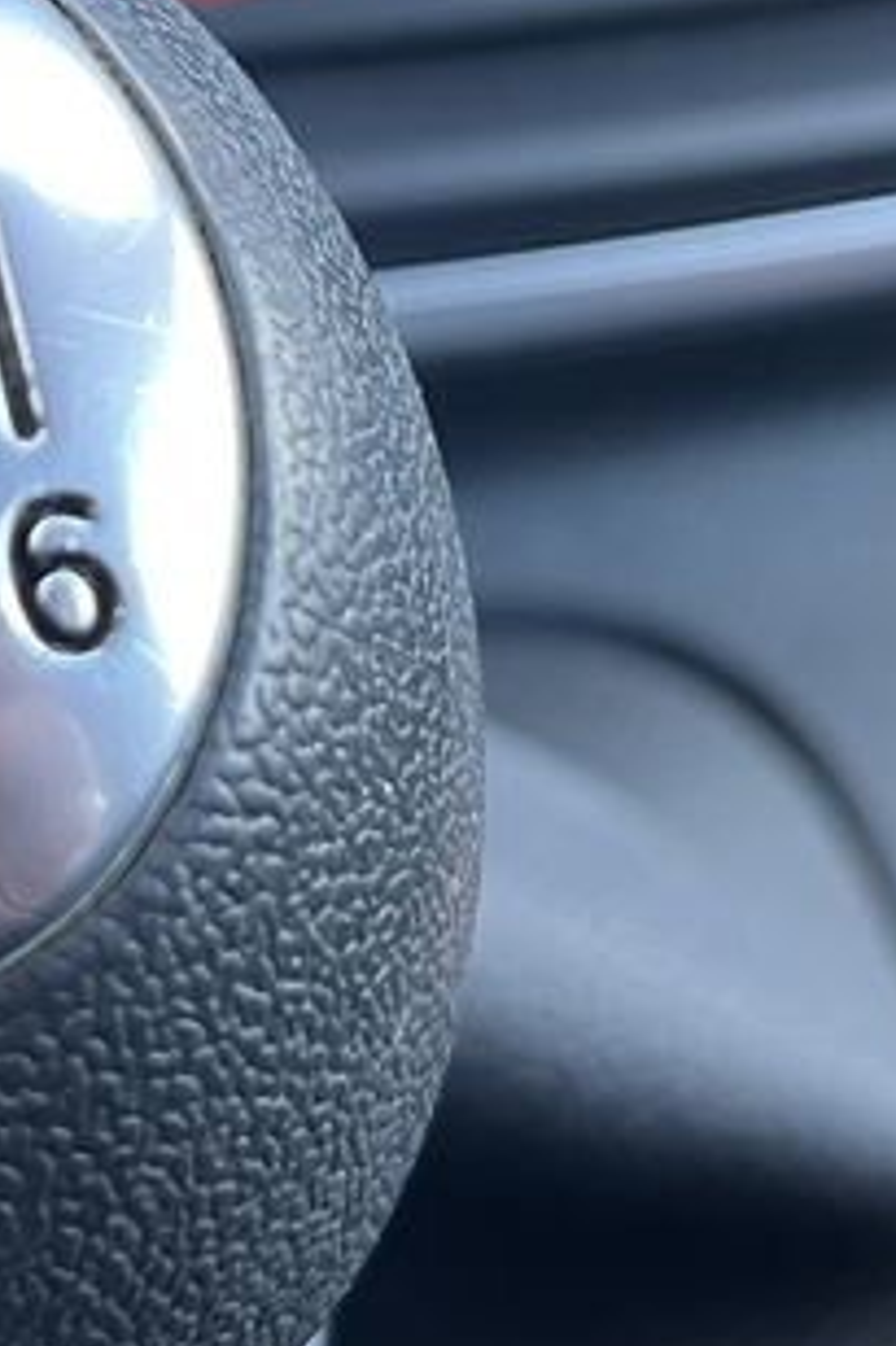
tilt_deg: -30.6
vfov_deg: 22.4
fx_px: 3364
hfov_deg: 15.1
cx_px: 170
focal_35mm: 90
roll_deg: -9.6
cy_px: 358
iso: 100
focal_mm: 5.1
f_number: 1.6
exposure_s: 1/50
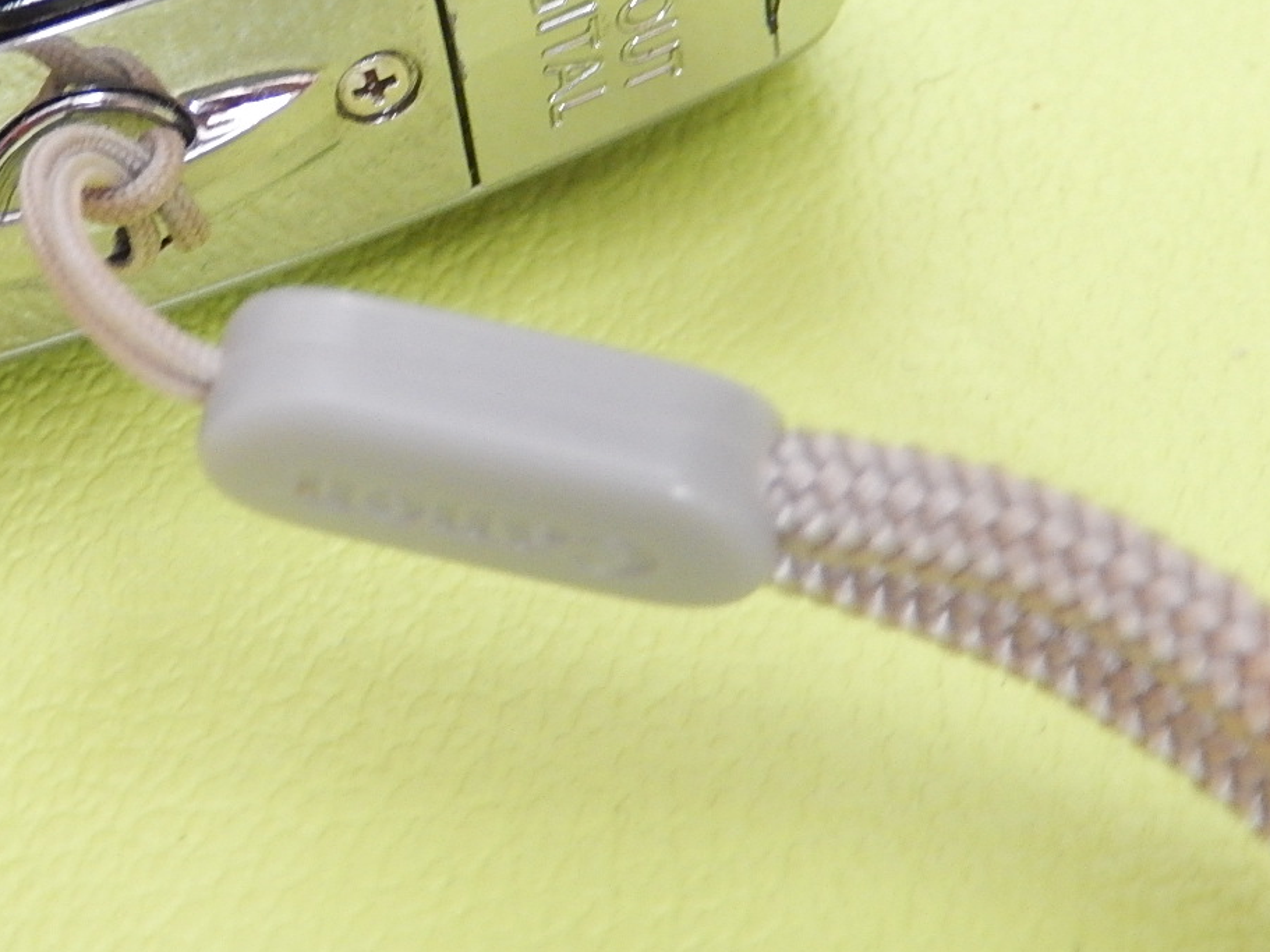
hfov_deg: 26.3
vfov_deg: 20.2
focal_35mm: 72
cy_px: 188
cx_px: 170
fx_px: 2641
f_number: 4.2
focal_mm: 7.3
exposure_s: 1/30
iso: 400
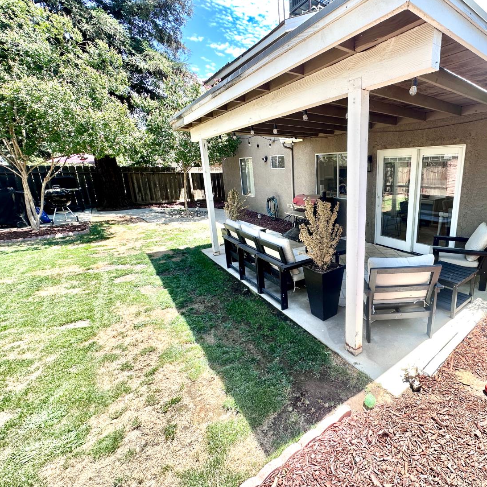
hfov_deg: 80.5
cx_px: 333
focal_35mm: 17
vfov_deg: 84.0
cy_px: 239
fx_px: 271
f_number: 2.2
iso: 40
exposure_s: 1/194
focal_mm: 2.22
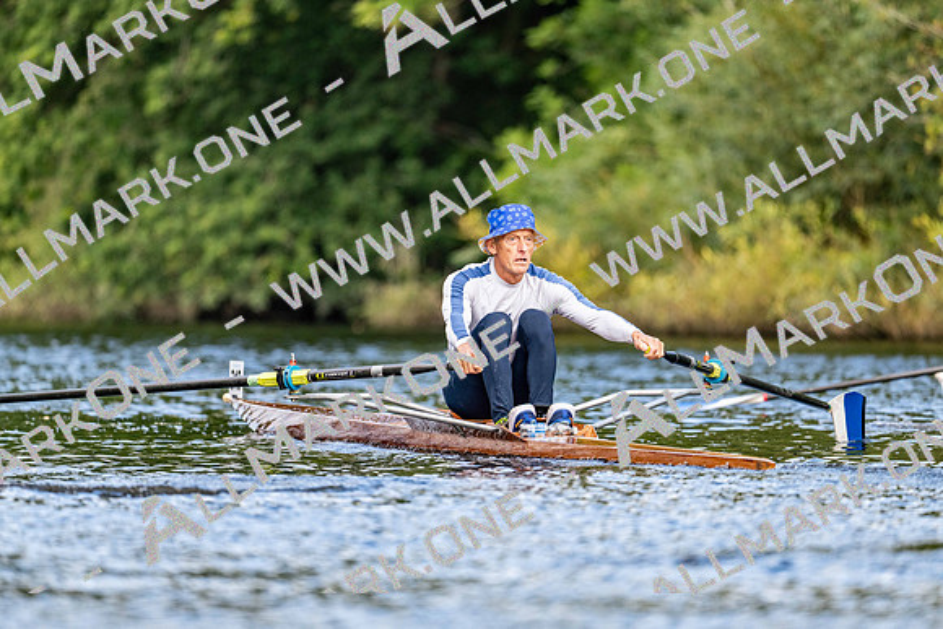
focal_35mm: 400
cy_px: 314
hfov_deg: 5.1
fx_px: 10485
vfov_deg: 3.4
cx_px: 472
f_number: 4.5
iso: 900
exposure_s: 1/2000
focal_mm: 400
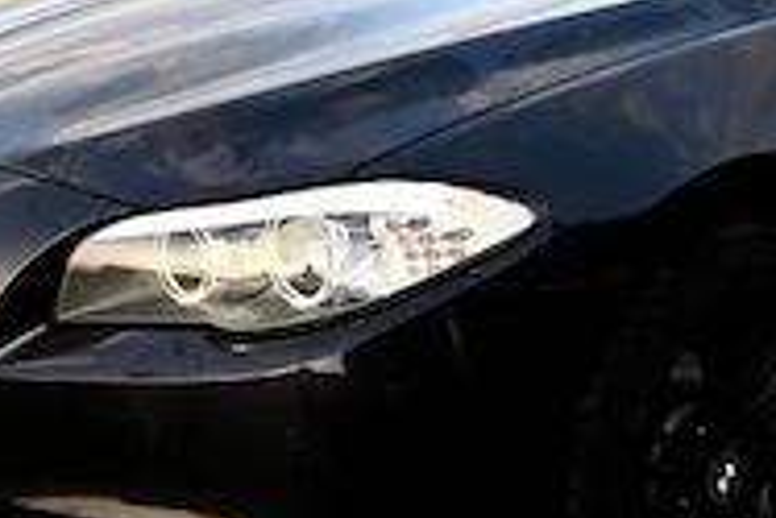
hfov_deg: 22.5
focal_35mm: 90
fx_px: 1941
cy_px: 126
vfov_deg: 15.1
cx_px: 535
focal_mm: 28
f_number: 4
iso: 280
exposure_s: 1/250
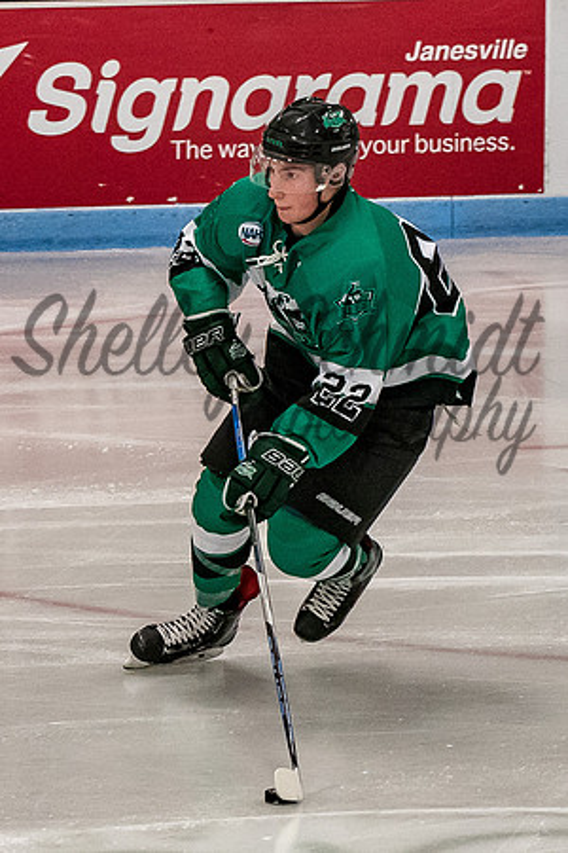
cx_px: 286
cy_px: 327
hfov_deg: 5.1
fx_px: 6427
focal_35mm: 272
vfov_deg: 7.6
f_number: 4
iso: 2500
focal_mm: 82
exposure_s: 1/800
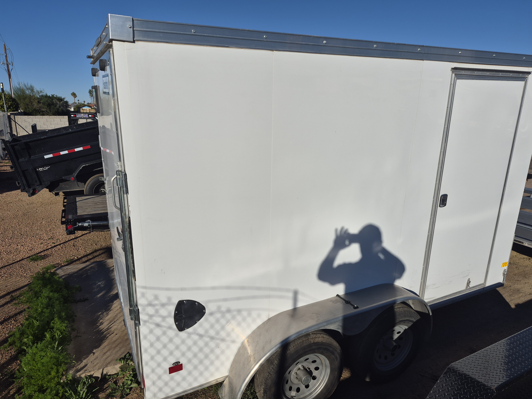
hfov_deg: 73.9
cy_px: 200
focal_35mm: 23
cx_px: 266
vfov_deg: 58.9
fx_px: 353
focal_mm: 5.4
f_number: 1.8
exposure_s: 1/7696
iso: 40
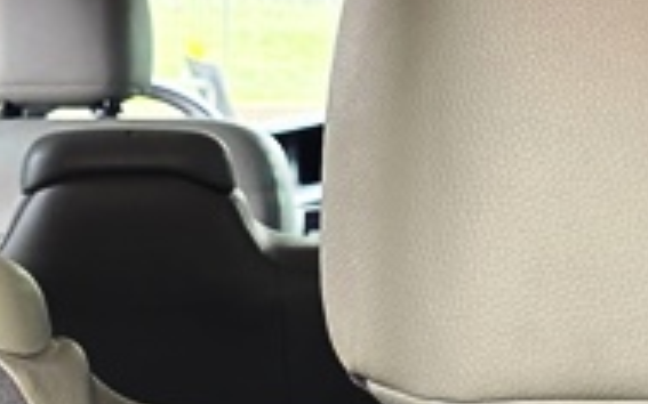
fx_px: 2330
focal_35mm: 132
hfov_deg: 15.8
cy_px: 110
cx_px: 374
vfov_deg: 9.9
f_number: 1.7
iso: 125
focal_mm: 6.3
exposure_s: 1/180
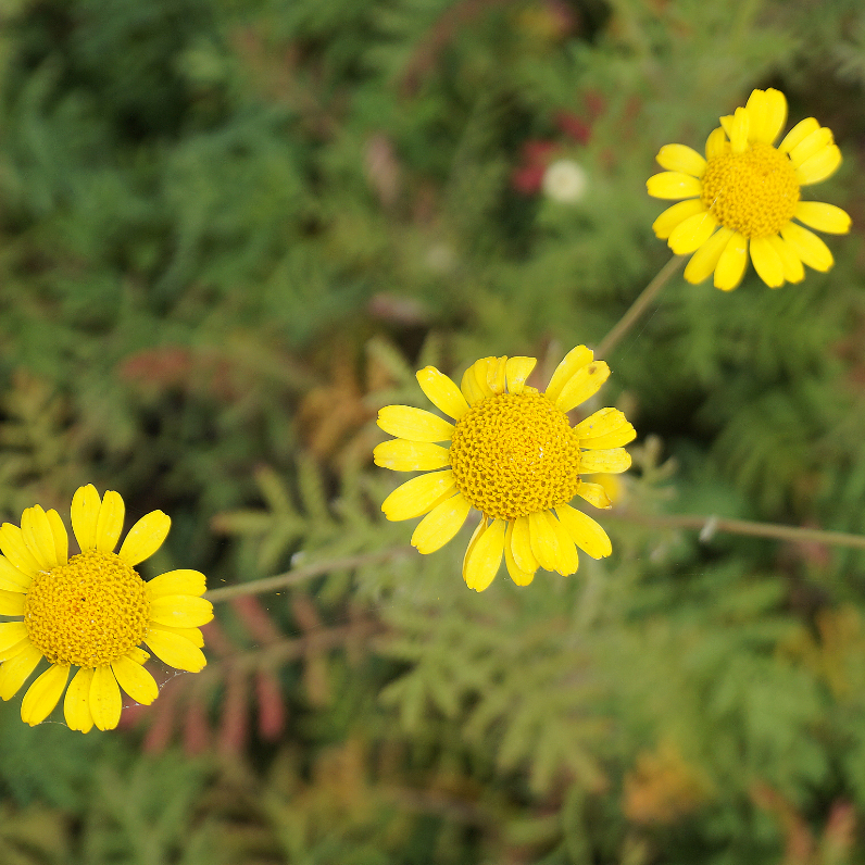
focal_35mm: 106
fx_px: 2987
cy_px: 431
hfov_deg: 16.5
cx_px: 550
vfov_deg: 16.5
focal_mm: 55
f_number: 6.3
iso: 100
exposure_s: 1/200
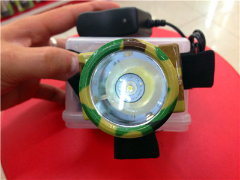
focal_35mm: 35
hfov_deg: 52.6
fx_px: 243
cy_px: 90
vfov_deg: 40.7
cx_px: 120
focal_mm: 4.28
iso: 100
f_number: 2.4
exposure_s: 1/20
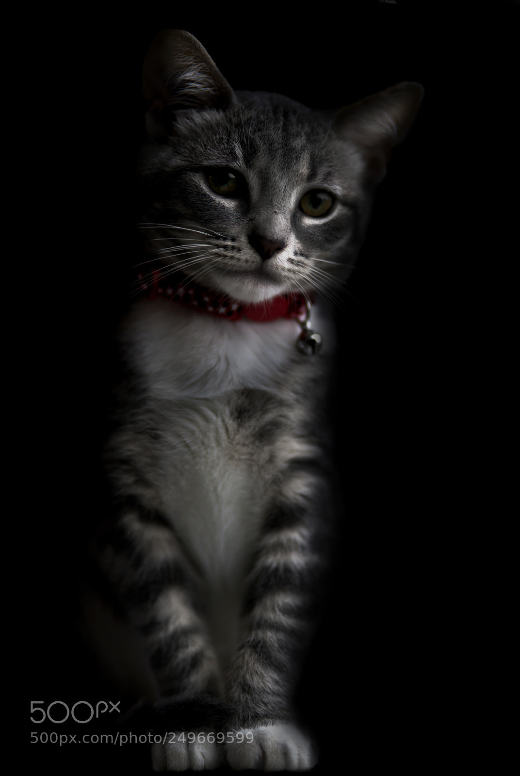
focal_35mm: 85
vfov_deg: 23.9
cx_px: 260
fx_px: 1835
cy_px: 388
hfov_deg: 16.1
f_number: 2
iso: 1000
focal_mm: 85
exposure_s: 1/100
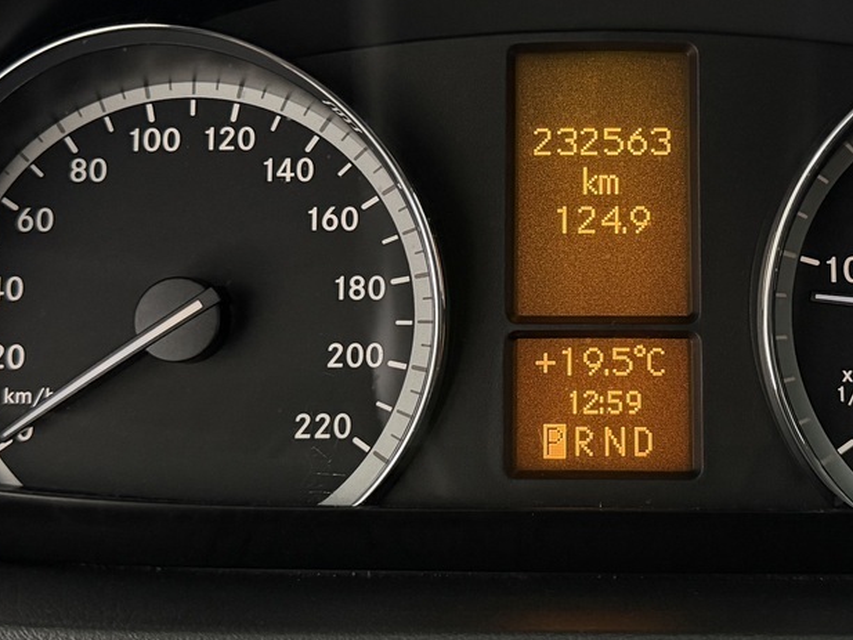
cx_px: 554
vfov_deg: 25.9
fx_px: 1380
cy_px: 195
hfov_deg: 34.1
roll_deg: -1.6
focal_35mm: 56
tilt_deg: -26.7
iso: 800
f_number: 1.78
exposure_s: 1/50
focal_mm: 6.76
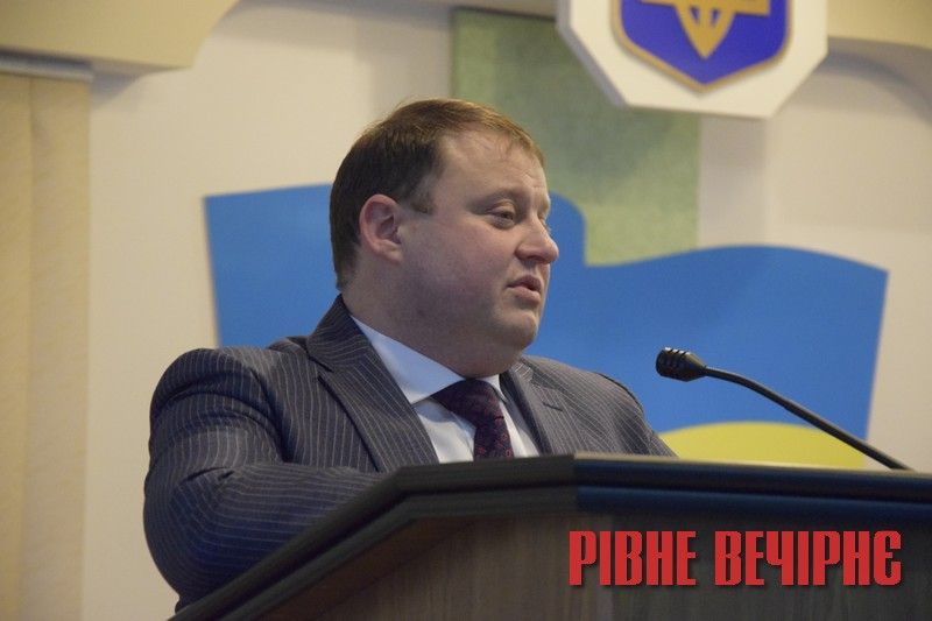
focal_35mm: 135
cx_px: 466
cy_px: 310
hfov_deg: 15.2
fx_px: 3494
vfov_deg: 10.2
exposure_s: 1/100
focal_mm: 90
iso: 6400
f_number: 5.6
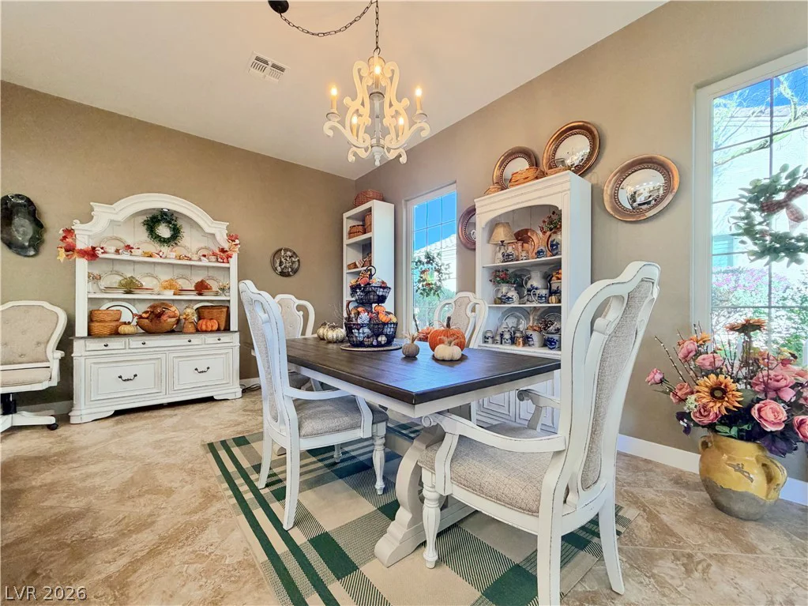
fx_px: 327
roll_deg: +0.4
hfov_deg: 102.1
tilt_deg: +1.9
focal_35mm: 14
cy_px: 303
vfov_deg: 85.7
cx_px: 404
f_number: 2.2
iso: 250
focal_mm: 2.22
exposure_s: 1/120
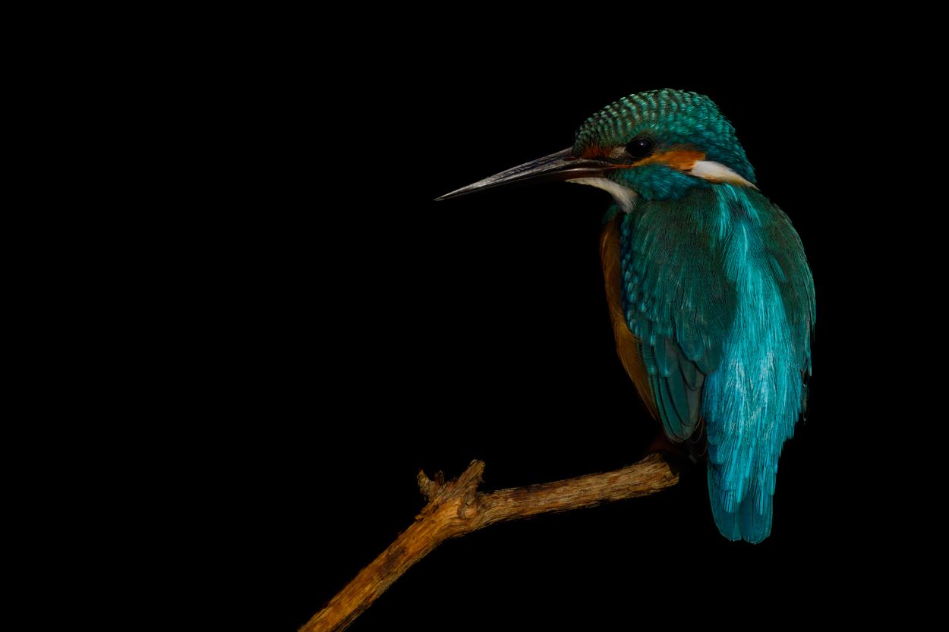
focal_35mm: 500
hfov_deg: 4.1
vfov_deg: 2.7
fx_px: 13178
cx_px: 474
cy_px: 316
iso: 220
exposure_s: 1/2500
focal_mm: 500
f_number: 5.6
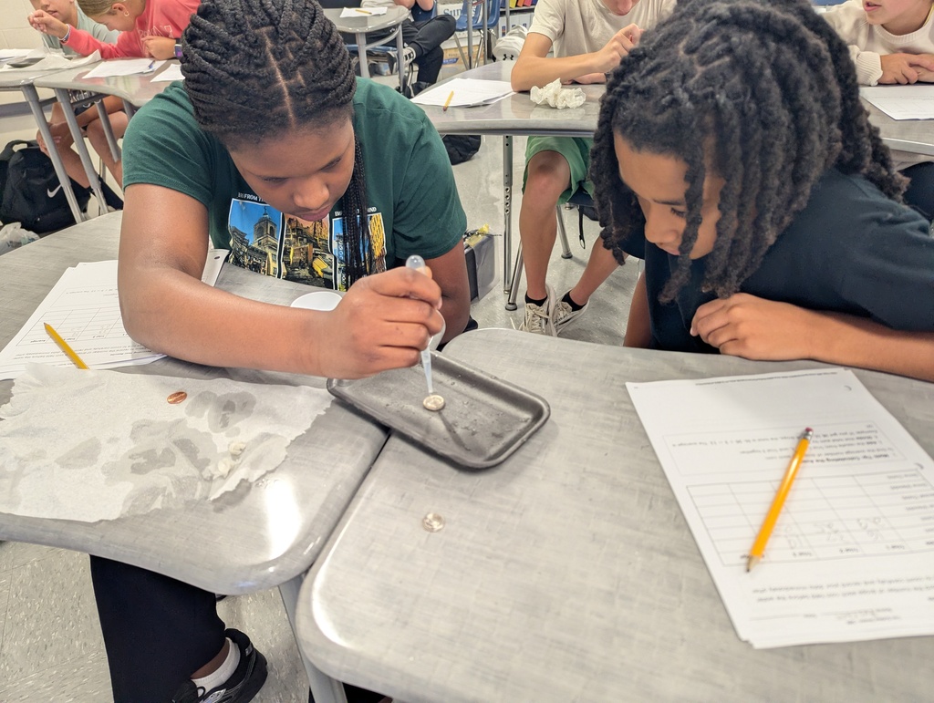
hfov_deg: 71.5
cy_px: 352
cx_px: 467
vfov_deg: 56.9
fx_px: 648
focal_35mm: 24
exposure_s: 1/121
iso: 305
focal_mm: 6.81
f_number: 1.85
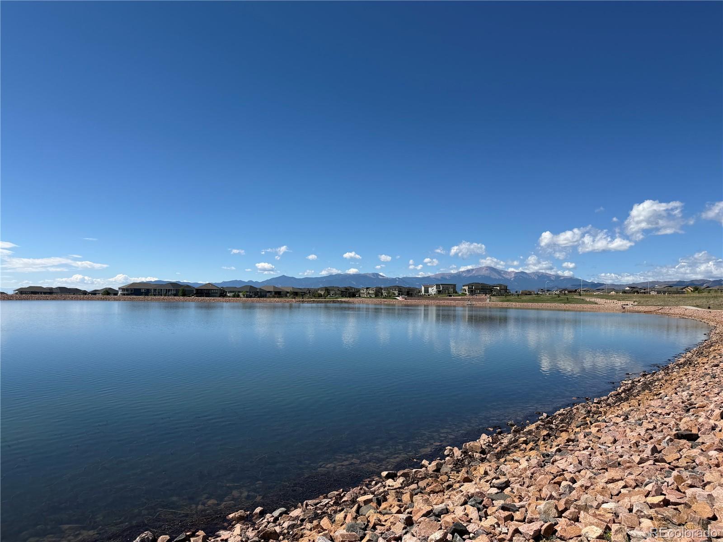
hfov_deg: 71.6
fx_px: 501
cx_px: 362
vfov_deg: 56.8
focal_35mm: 24
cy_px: 271
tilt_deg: +2.1
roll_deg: -1.0
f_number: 1.78
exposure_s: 1/6711
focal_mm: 6.76
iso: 80
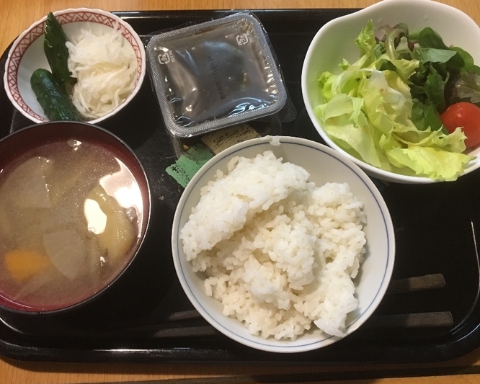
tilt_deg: -68.0
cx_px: 240
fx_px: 483
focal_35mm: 34
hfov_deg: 52.8
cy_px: 180
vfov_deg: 43.3
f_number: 2.2
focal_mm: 4.15
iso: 100
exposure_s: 1/15
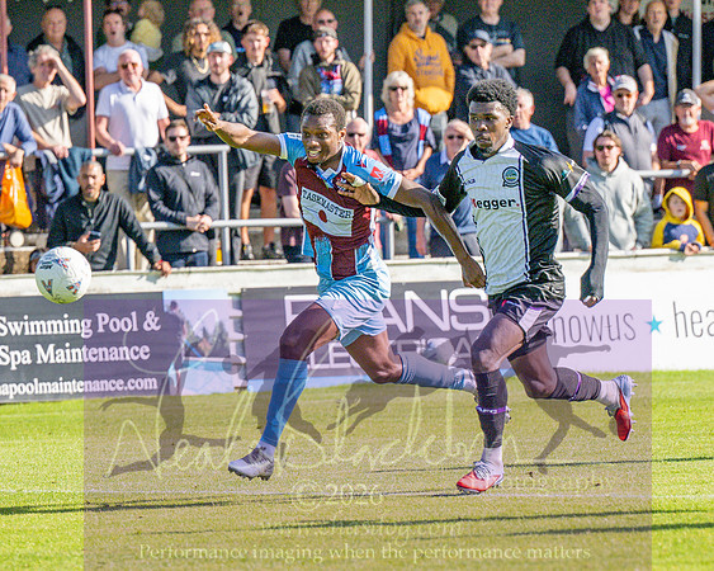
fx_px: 9175
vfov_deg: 3.6
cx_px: 100
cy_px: 322
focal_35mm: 434
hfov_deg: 4.5
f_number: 4
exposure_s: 1/4000
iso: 400
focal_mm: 165
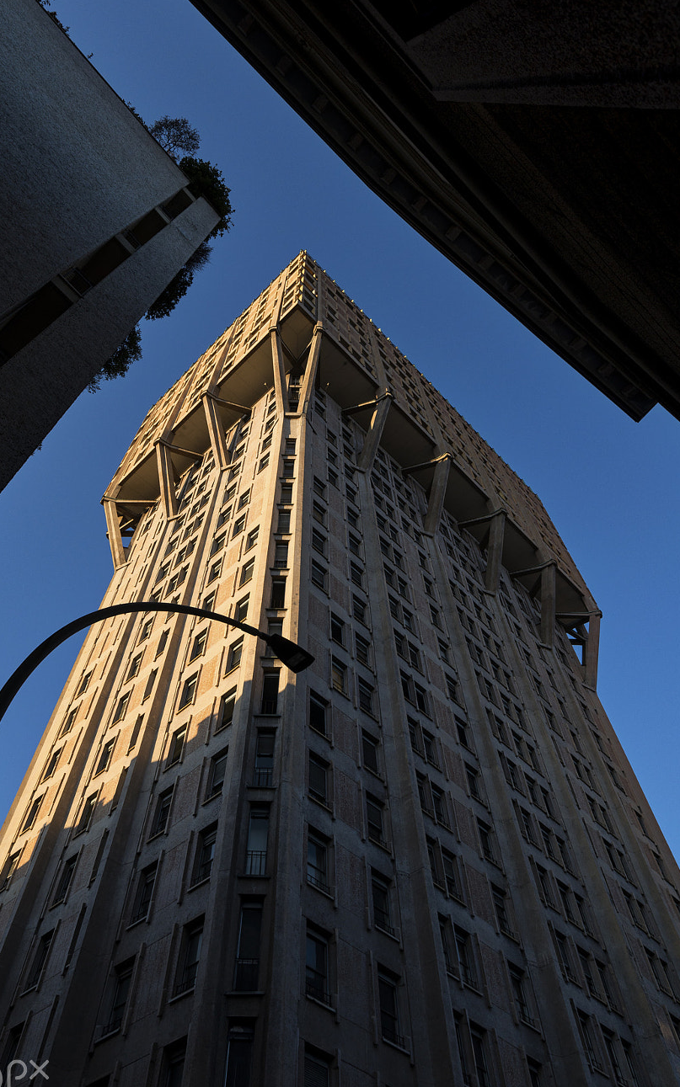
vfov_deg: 74.7
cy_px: 516
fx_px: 712
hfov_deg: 50.9
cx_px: 289
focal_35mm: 24
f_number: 8
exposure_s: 1/400
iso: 400
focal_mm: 19
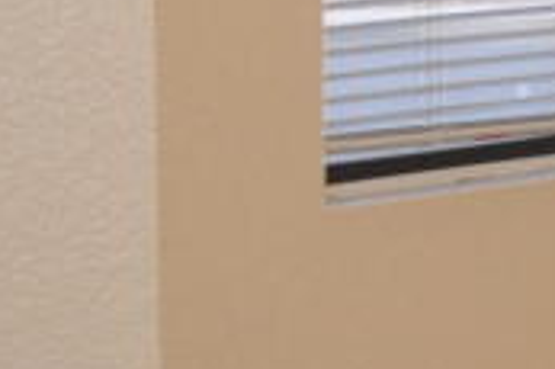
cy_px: -359
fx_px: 4328
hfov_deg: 6.5
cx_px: 1816
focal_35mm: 281
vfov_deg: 4.8
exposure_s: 1/60
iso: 640
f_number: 4
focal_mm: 28
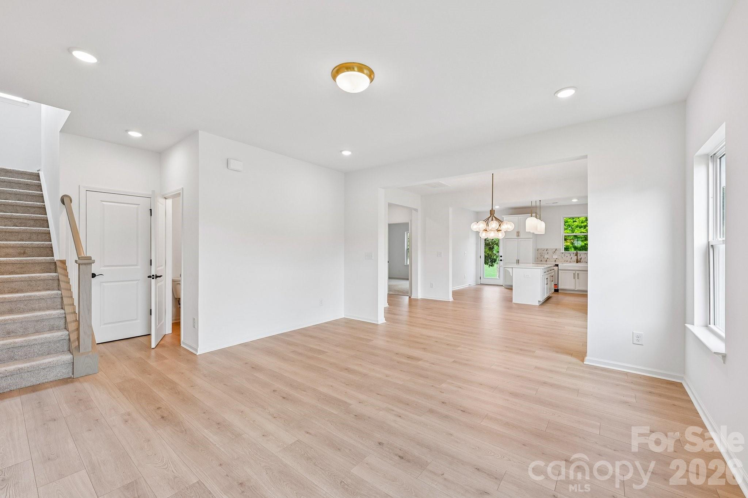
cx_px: 374
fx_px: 291
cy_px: 249
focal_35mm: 14
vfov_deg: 81.2
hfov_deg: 104.3
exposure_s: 1/15
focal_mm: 14
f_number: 8
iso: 110
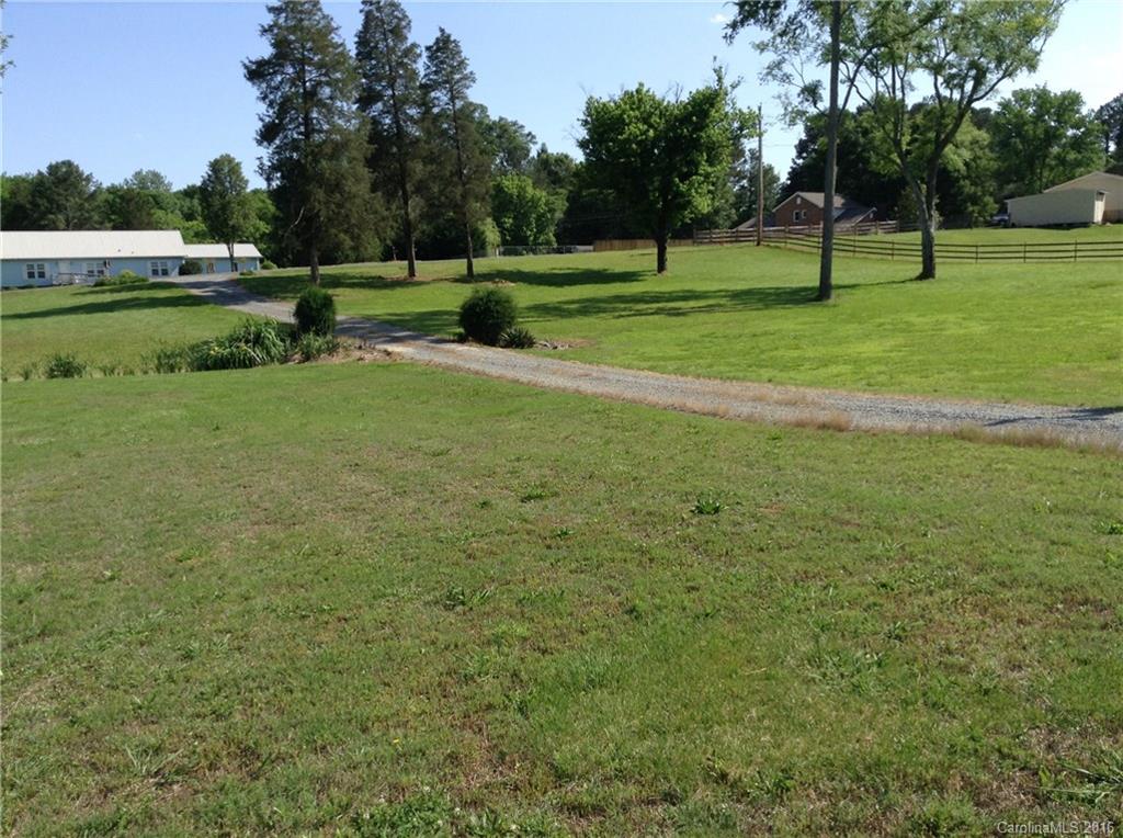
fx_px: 1069
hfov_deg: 55.4
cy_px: 419
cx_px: 562
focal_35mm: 33
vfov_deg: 42.8
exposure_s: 1/982
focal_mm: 3.3
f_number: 2.4
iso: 25
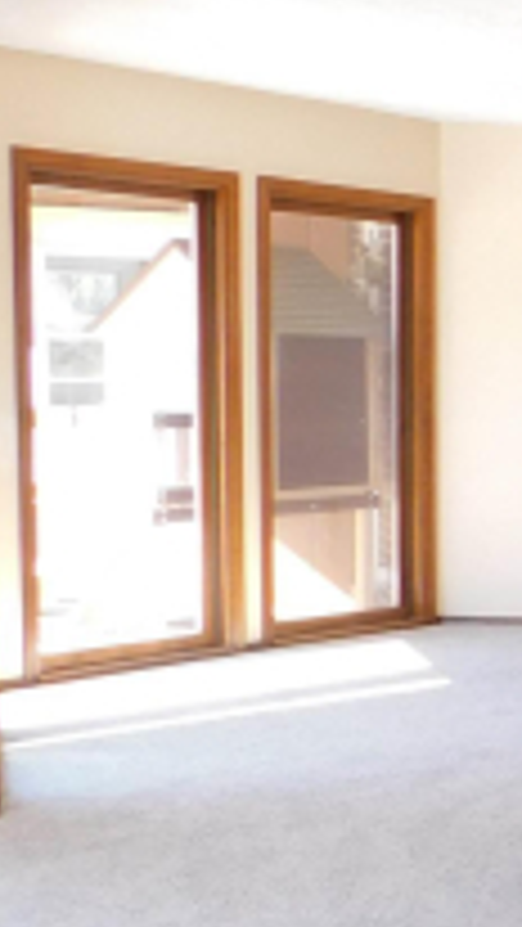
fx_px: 1992
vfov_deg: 26.1
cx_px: 1352
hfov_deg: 11.5
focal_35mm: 81
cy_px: 558
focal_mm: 4
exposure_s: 1/80
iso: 125
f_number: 3
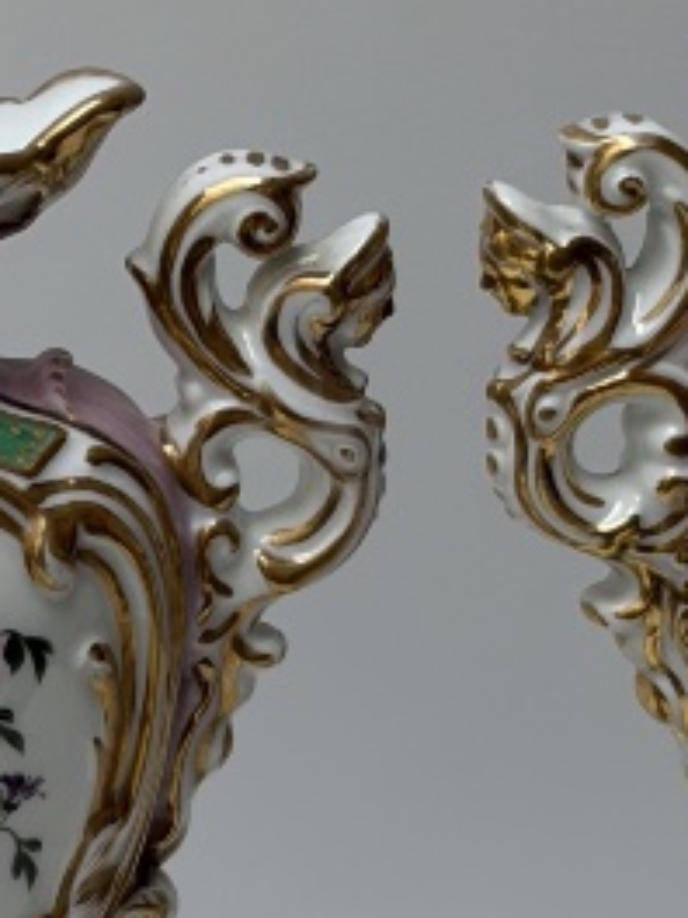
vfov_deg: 8.4
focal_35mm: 236
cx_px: 413
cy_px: 636
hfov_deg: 6.3
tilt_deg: -17.8
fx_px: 6254
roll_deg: +1.2
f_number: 1.6
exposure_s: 1/179
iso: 25
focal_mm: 5.96
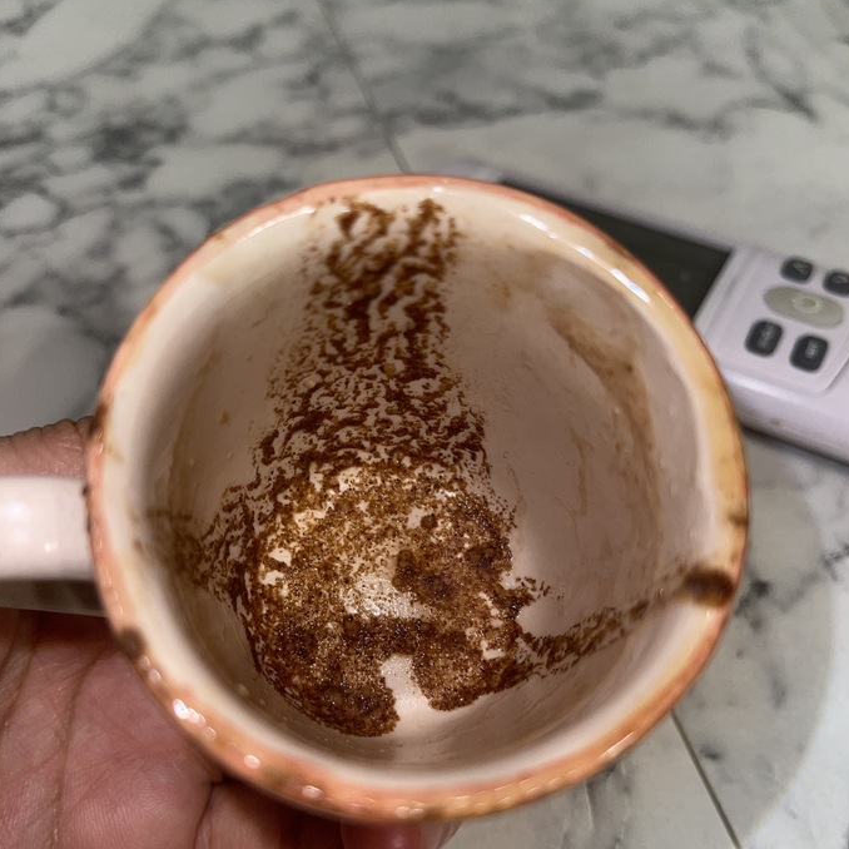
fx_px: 832
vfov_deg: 53.5
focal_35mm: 30
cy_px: 523
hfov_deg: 54.0
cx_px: 426
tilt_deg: -53.3
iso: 32
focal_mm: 5.1
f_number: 1.6
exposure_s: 1/82
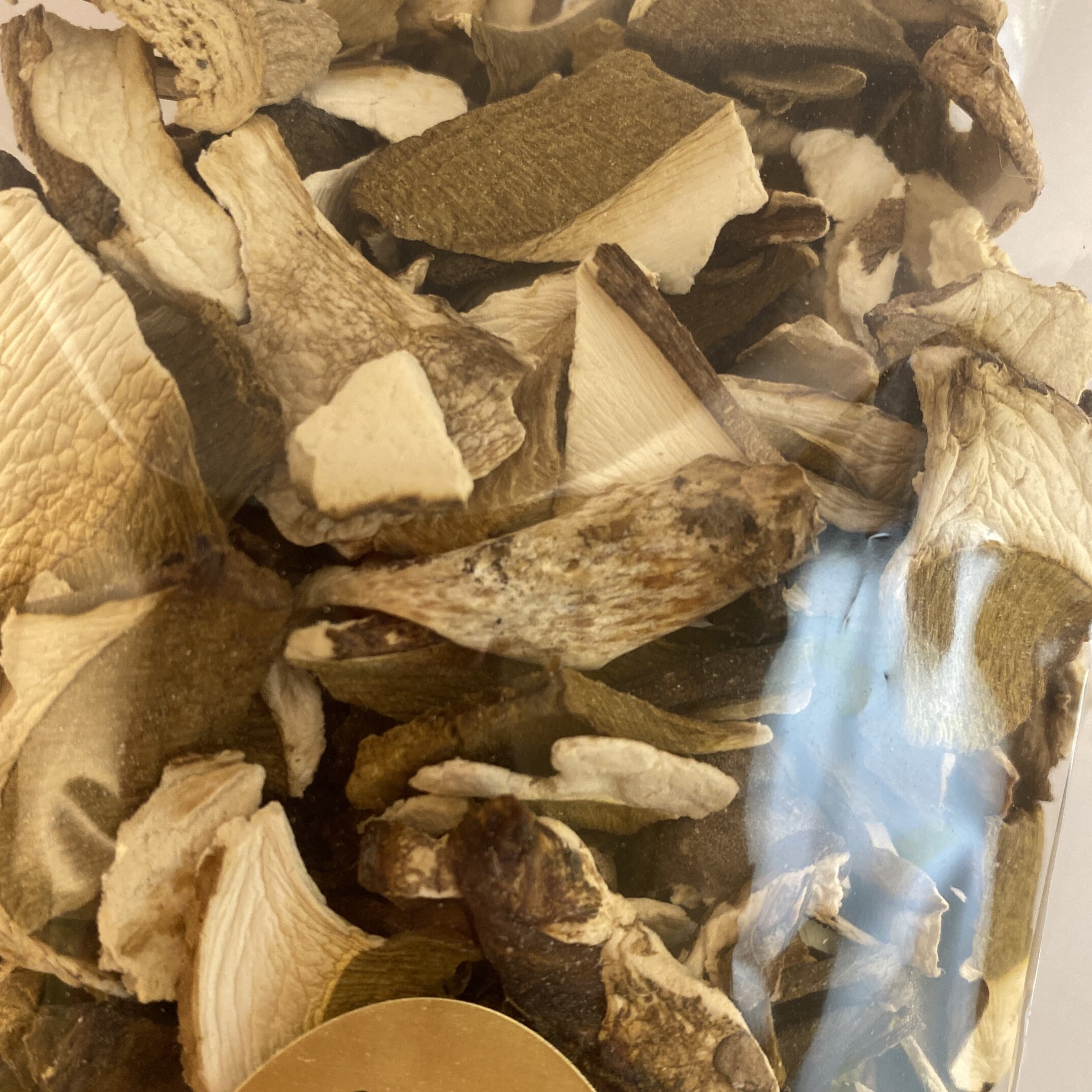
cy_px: 553
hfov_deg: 52.5
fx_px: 1106
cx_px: 541
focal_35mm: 31
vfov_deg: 52.5
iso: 250
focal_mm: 4.25
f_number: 1.8
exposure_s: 1/50
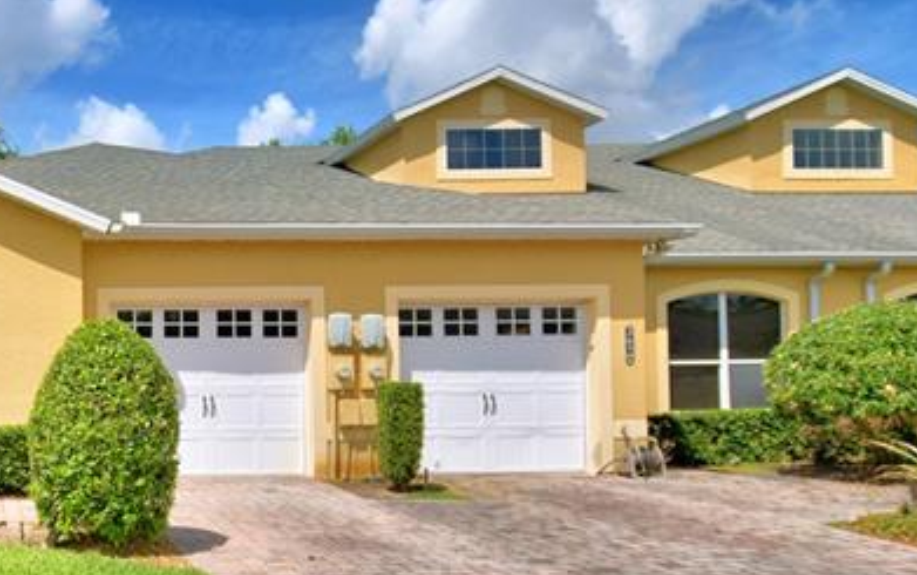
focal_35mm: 40
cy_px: 383
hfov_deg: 42.6
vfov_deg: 31.8
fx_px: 1000
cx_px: 5
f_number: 4.5
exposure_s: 1/1600
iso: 100
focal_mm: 10
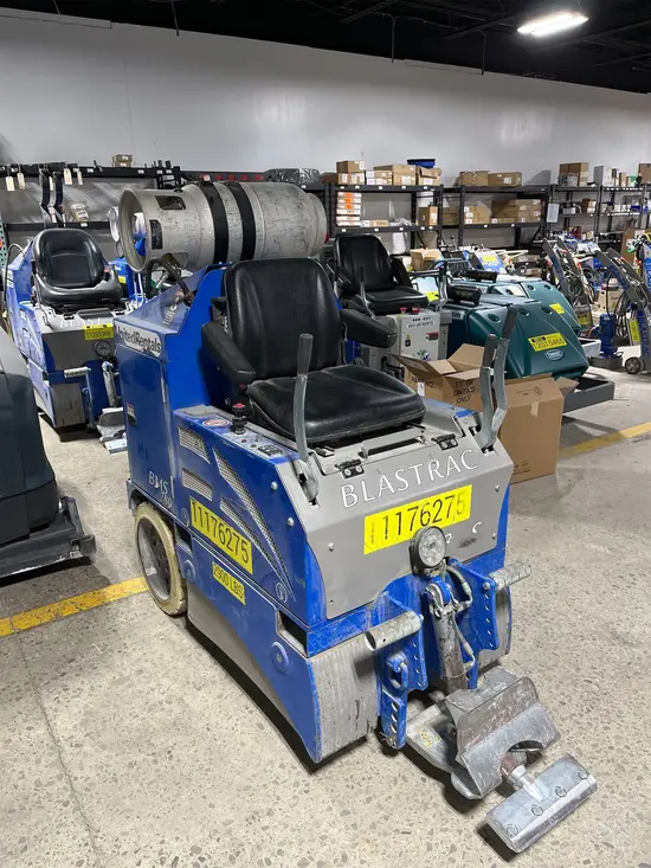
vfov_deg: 67.3
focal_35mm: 26
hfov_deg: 53.1
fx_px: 652
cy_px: 434
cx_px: 326
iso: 125
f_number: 1.6
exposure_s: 1/86
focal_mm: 5.1
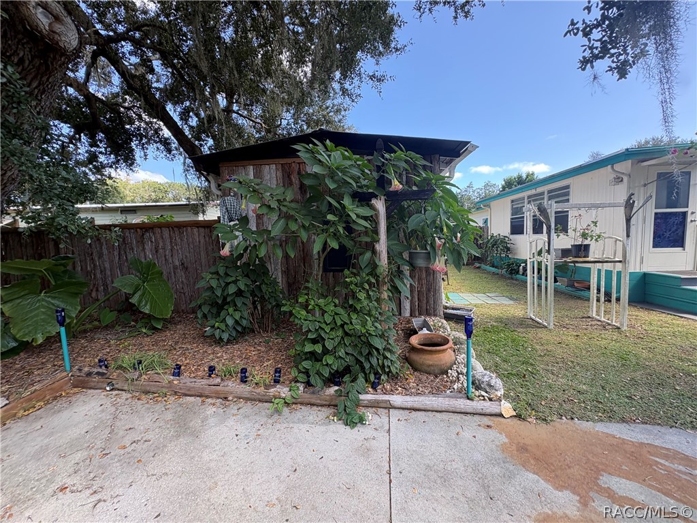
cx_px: 348
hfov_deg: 102.1
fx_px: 282
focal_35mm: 14
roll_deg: +2.4
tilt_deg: -4.7
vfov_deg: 85.7
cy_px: 262
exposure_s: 1/115
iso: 80
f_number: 2.2
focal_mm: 2.22
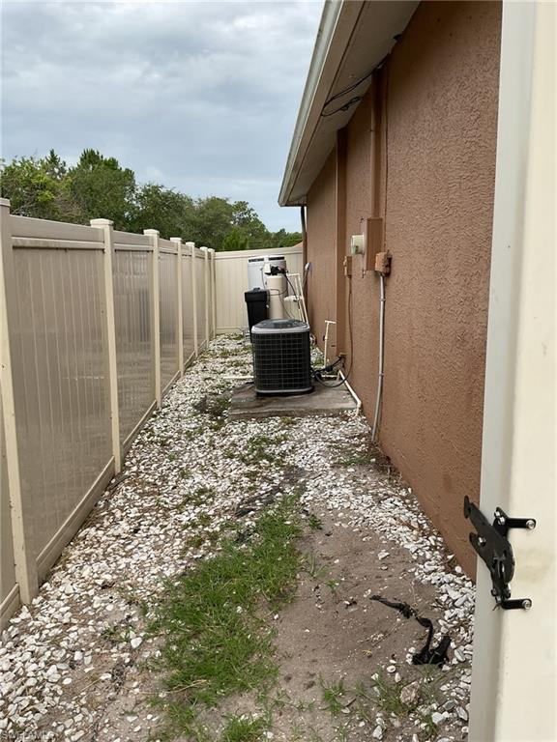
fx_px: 622
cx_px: 278
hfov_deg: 48.2
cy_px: 371
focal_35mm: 29
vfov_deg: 61.7
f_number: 1.8
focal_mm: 3
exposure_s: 1/1377
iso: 16
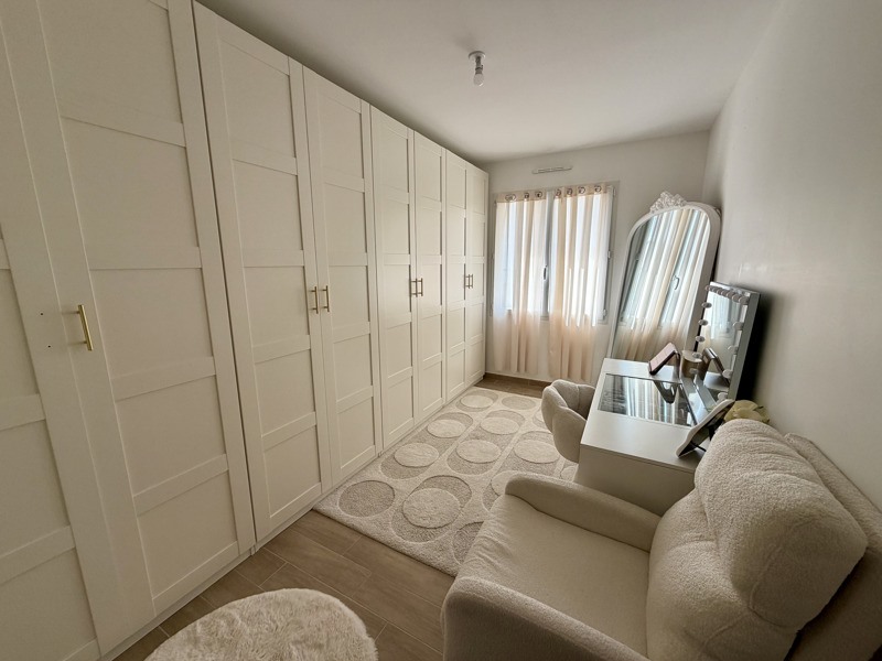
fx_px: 357
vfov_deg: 85.7
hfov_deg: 102.1
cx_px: 441
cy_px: 330
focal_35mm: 14
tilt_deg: -11.8
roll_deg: +0.3
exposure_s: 1/121
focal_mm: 2.22
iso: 64
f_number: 2.2
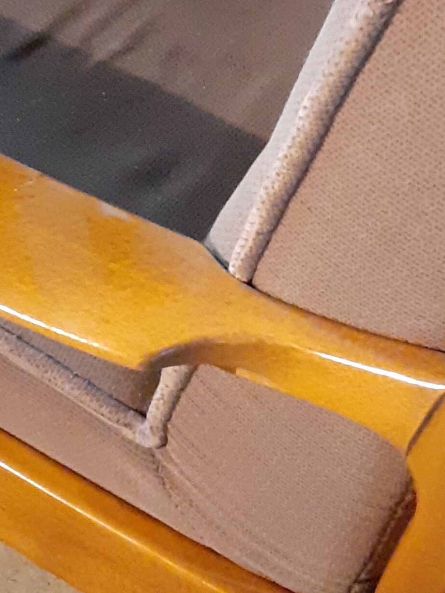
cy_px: 218
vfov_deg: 21.5
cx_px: 206
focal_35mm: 91
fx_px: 1560
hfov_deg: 16.2
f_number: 1.9
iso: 800
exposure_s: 1/20
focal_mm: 3.6
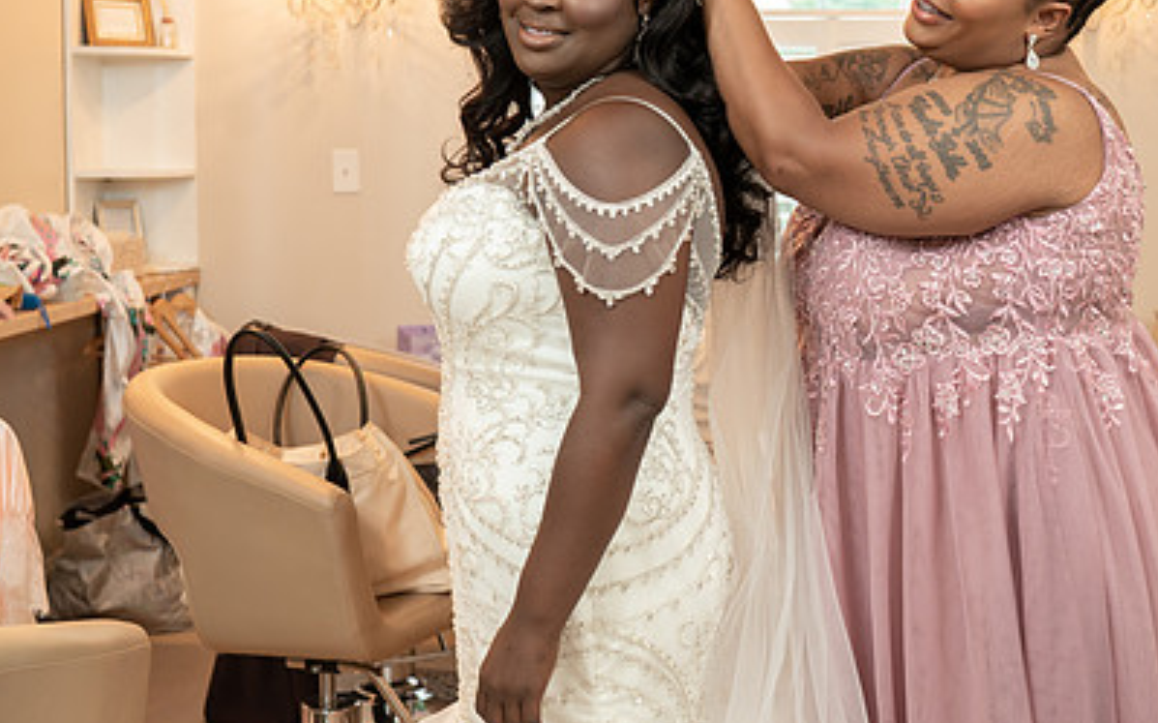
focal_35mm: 56
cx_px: 715
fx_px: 1767
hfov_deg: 36.1
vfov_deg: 23.1
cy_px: 293
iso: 1600
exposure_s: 1/100
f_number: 4
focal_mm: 35
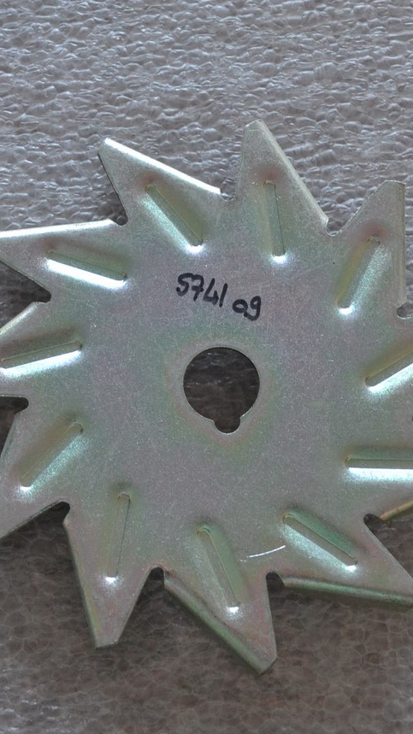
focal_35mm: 84
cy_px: 384
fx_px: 1636
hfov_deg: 14.4
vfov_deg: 25.3
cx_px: 190
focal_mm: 34
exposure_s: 1/60
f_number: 5
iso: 1400
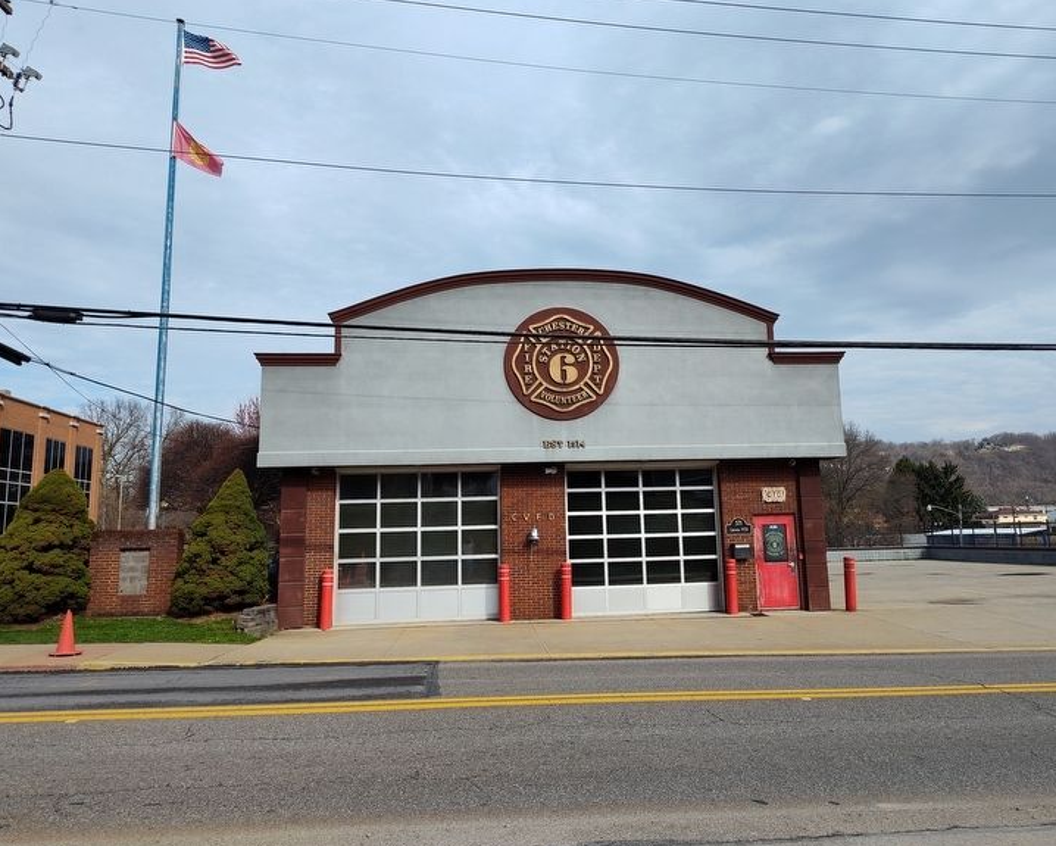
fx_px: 782
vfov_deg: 56.8
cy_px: 412
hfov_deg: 68.0
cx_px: 562
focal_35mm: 25
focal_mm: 5.56
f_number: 1.8
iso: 100
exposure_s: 1/1156
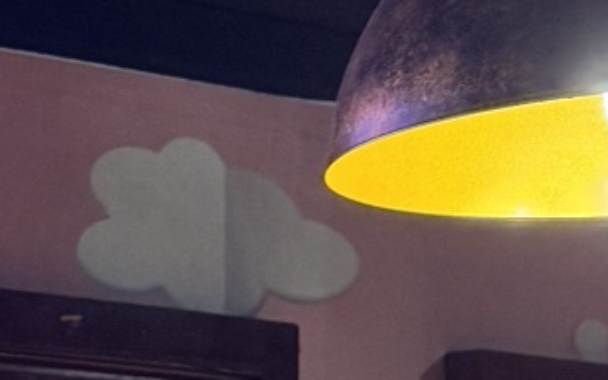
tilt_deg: +0.4
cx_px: -670
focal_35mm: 153
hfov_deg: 12.0
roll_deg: -0.4
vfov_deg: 8.3
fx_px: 2535
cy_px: 641
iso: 200
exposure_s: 1/100
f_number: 1.78
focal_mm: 6.76
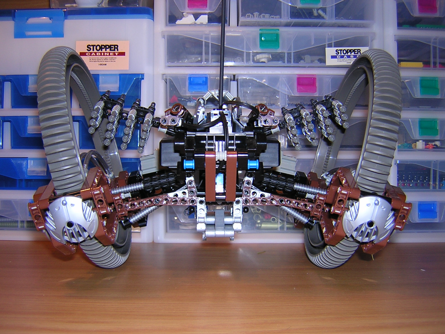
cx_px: 222
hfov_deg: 51.4
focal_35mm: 36
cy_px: 167
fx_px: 463
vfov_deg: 39.7
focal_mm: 4.7
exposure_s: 1/60.1
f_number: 2.6
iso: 100
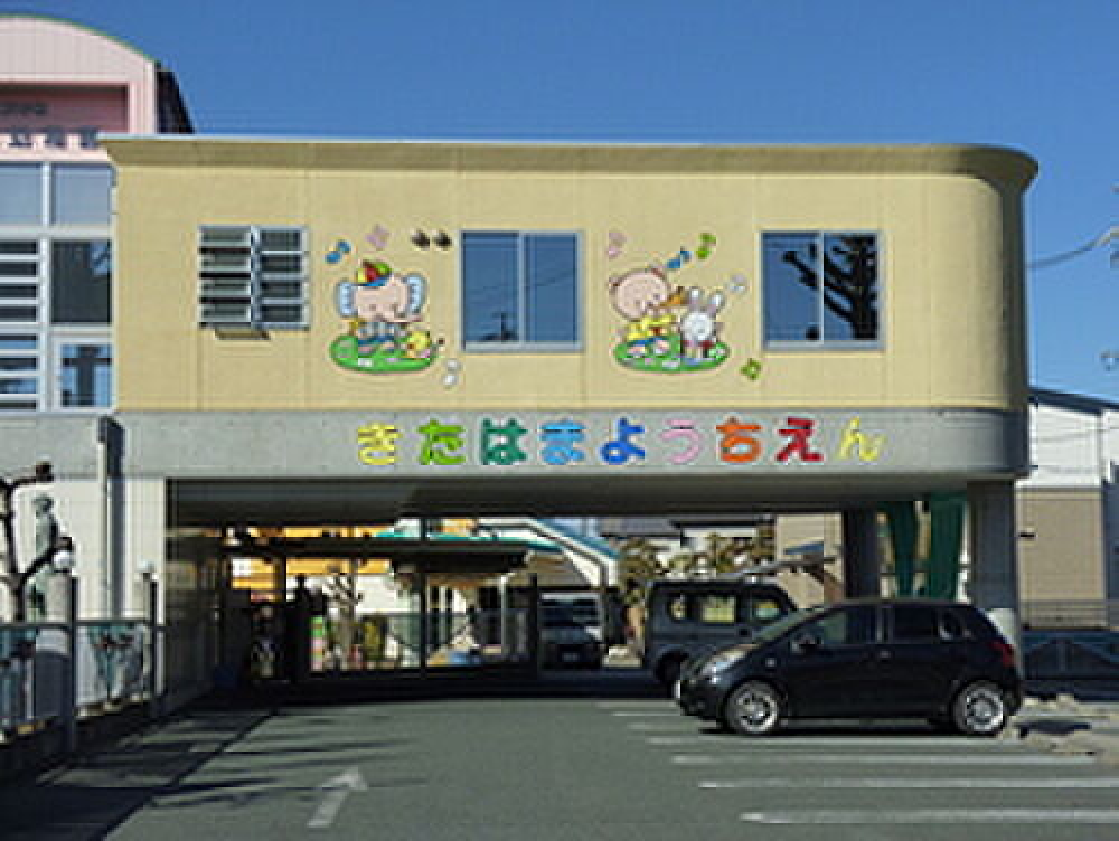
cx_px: 560
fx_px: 1974
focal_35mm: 61
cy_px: 420
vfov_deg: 24.1
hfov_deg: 31.7
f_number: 4.7
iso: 125
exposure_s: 1/800
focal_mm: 11
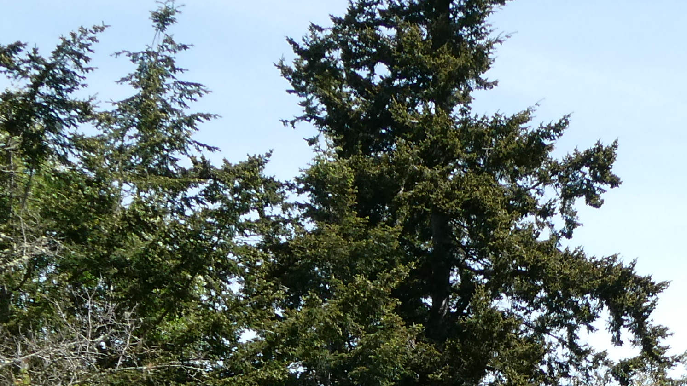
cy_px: 779
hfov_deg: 20.1
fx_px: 1931
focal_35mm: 106
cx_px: 453
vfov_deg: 10.5
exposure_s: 1/400
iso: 80
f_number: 3.5
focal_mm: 5
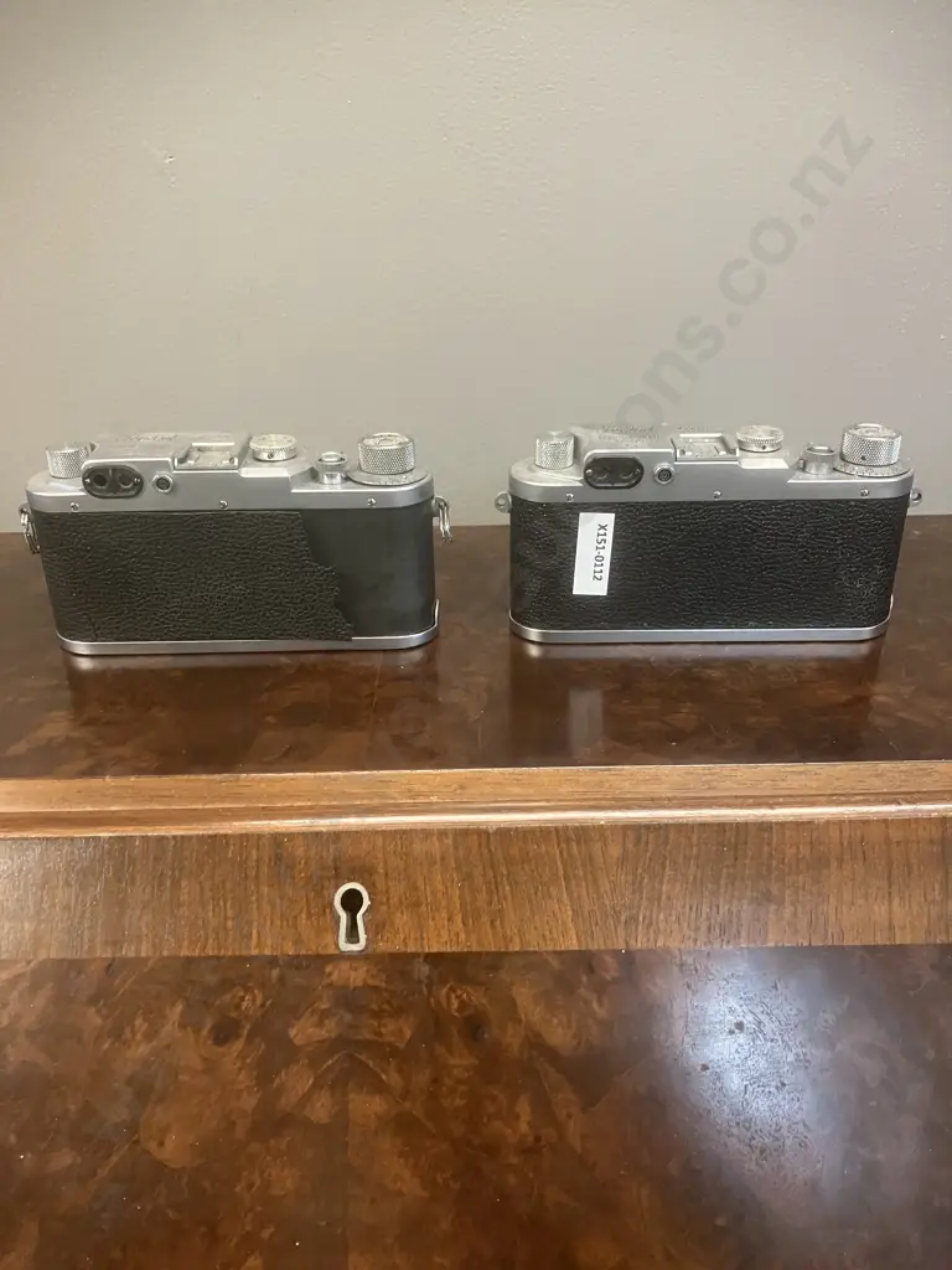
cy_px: 635
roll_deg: +1.5
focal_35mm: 28
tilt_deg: -26.4
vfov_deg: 63.4
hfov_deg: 49.7
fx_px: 1027
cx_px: 476
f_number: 1.8
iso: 320
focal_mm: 3.99
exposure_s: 1/50
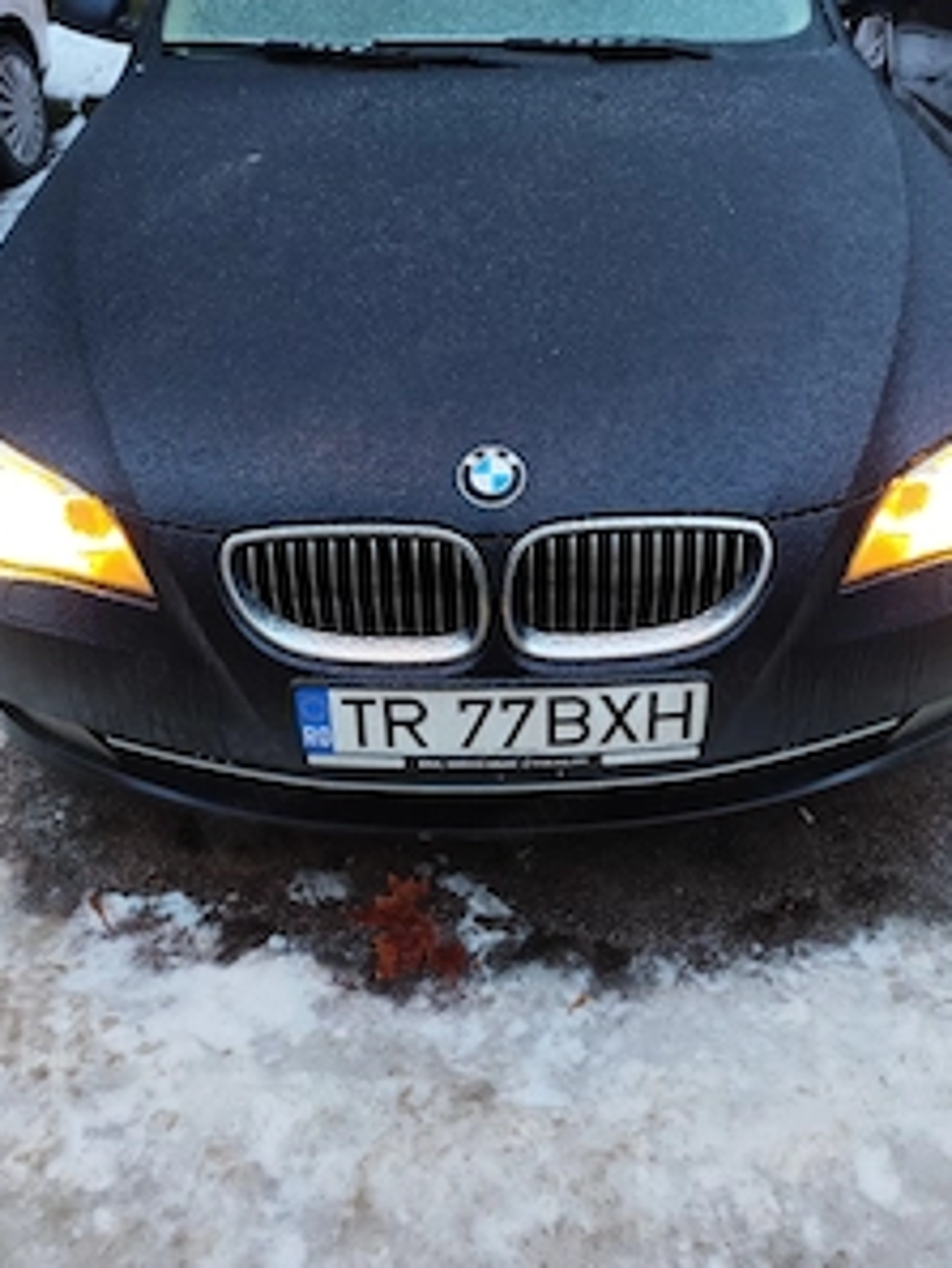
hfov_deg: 45.5
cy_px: 491
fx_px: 1136
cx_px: 482
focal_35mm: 31
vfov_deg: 57.7
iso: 500
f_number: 1.65
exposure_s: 1/25
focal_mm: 6.19
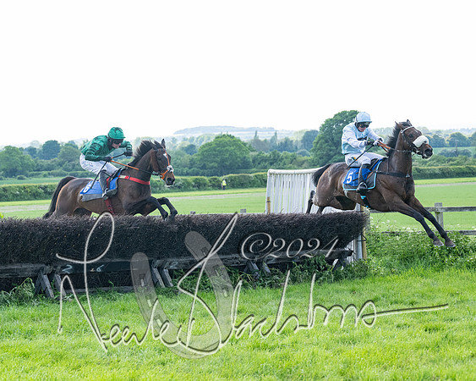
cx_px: 129
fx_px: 1367
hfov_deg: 19.6
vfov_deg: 15.8
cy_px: 188
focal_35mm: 97
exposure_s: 1/3200
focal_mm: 70
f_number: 4
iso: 1250
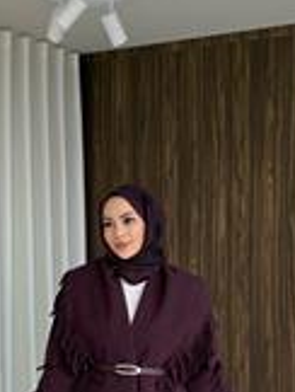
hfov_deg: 24.1
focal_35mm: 61
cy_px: 292
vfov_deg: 31.1
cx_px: 121
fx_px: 691
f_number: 1.78
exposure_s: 1/100
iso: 100
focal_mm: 6.76
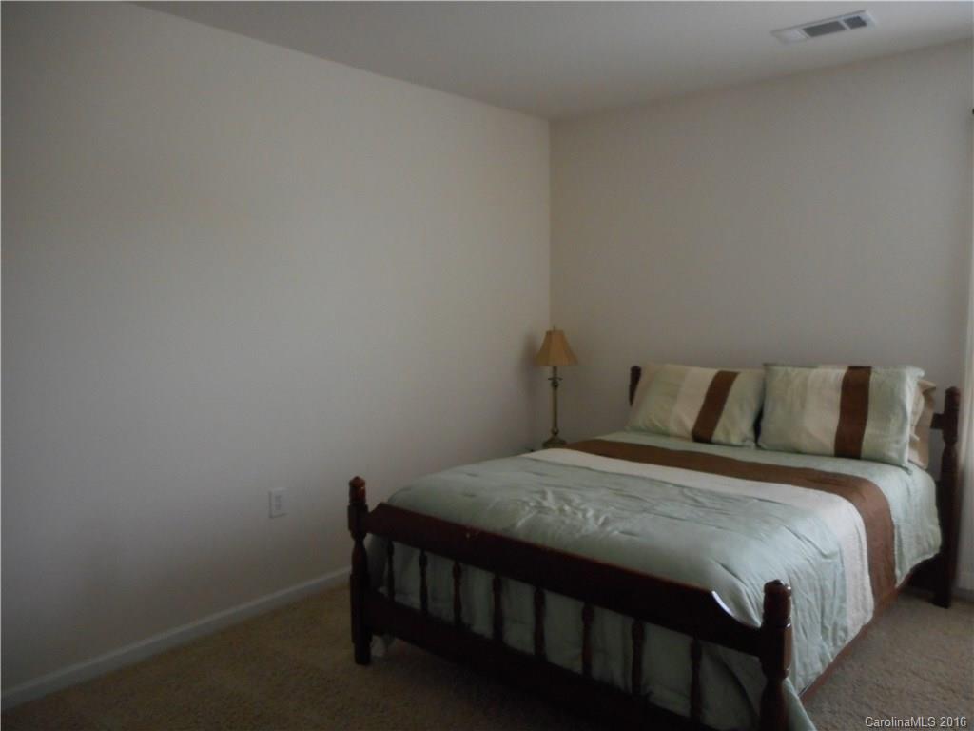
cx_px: 487
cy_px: 366
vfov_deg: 54.9
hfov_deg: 69.4
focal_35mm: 25
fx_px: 703
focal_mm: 4.5
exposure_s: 1/30
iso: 320
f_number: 3.7
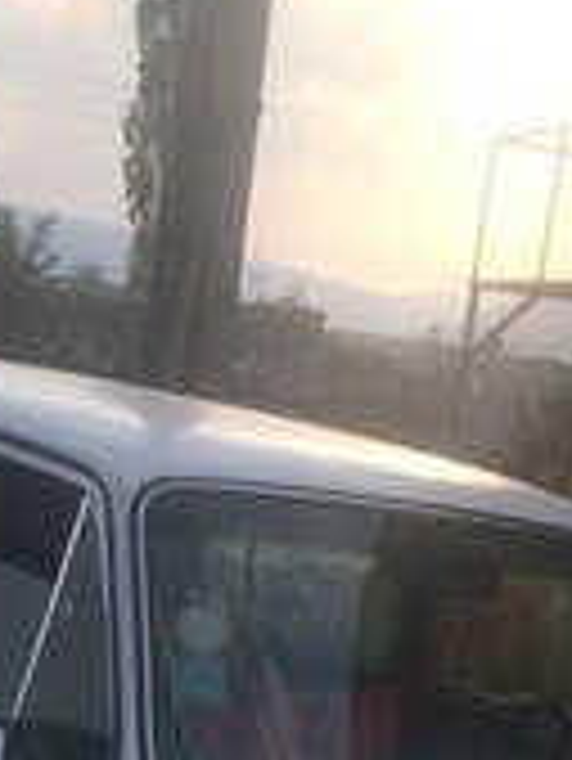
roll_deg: -8.1
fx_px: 1870
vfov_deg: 21.2
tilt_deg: -22.5
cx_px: 194
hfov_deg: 17.3
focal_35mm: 85
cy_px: 944
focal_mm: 4.15
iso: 32
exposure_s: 1/873
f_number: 2.2
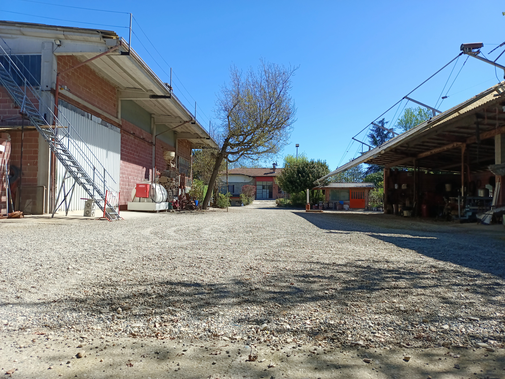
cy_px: 190
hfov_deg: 69.4
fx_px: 365
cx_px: 252
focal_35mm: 25
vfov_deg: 54.9
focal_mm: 4.71
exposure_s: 1/358
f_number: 1.79
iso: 100
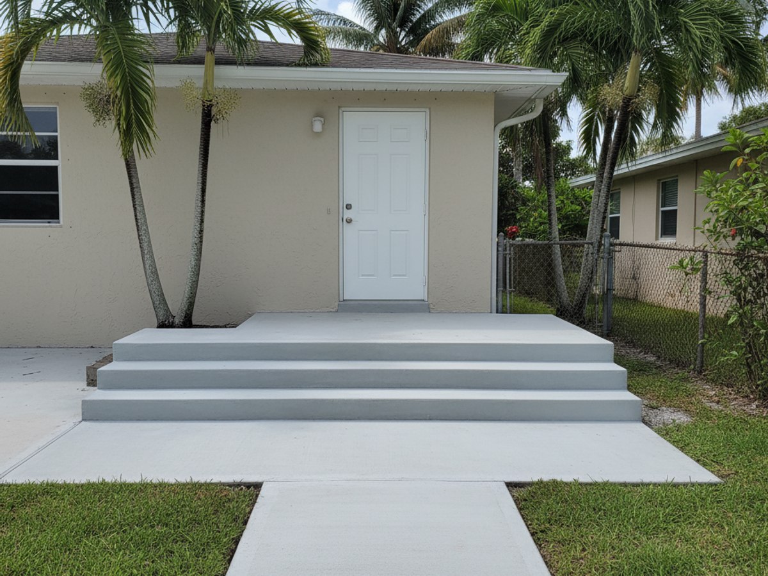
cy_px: 288
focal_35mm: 23
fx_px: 510
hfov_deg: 73.9
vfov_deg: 58.9
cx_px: 384
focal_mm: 6.4
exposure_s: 1/1033
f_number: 1.8
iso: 1401
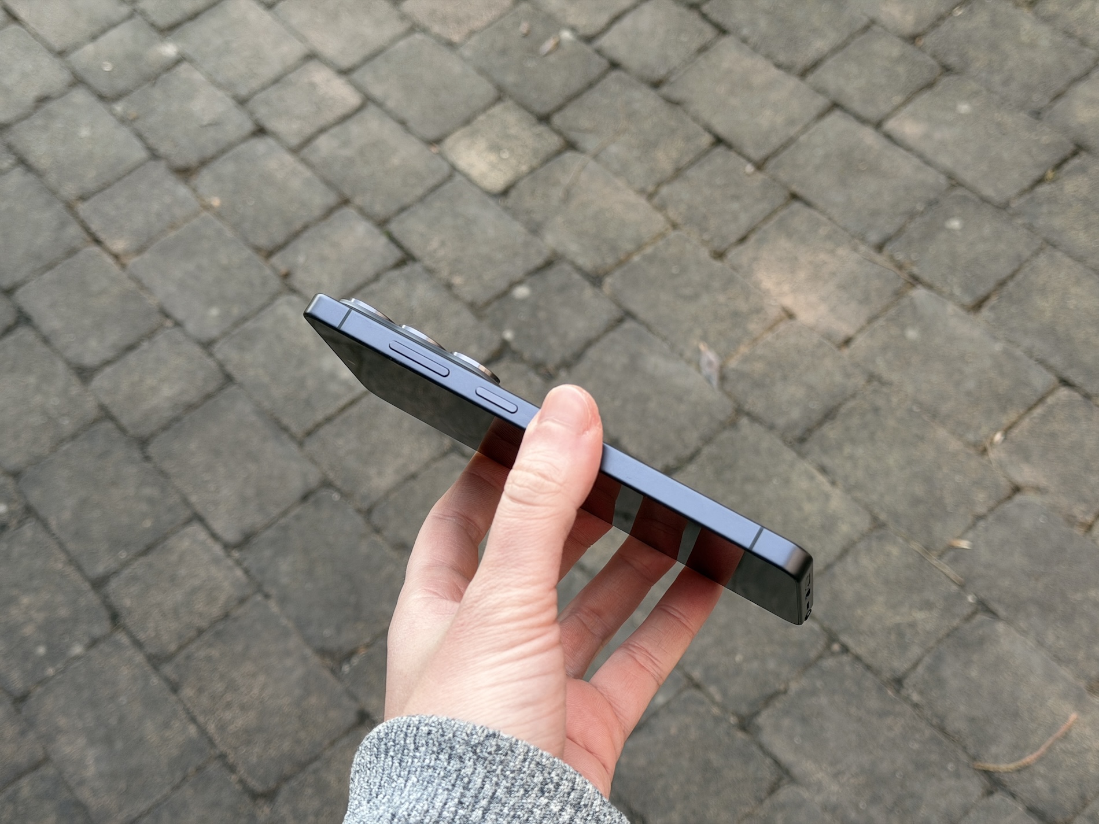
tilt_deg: -54.0
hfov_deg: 39.7
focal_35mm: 48
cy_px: 412
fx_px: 1524
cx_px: 550
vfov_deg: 30.3
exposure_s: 1/636
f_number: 1.78
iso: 64
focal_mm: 6.76
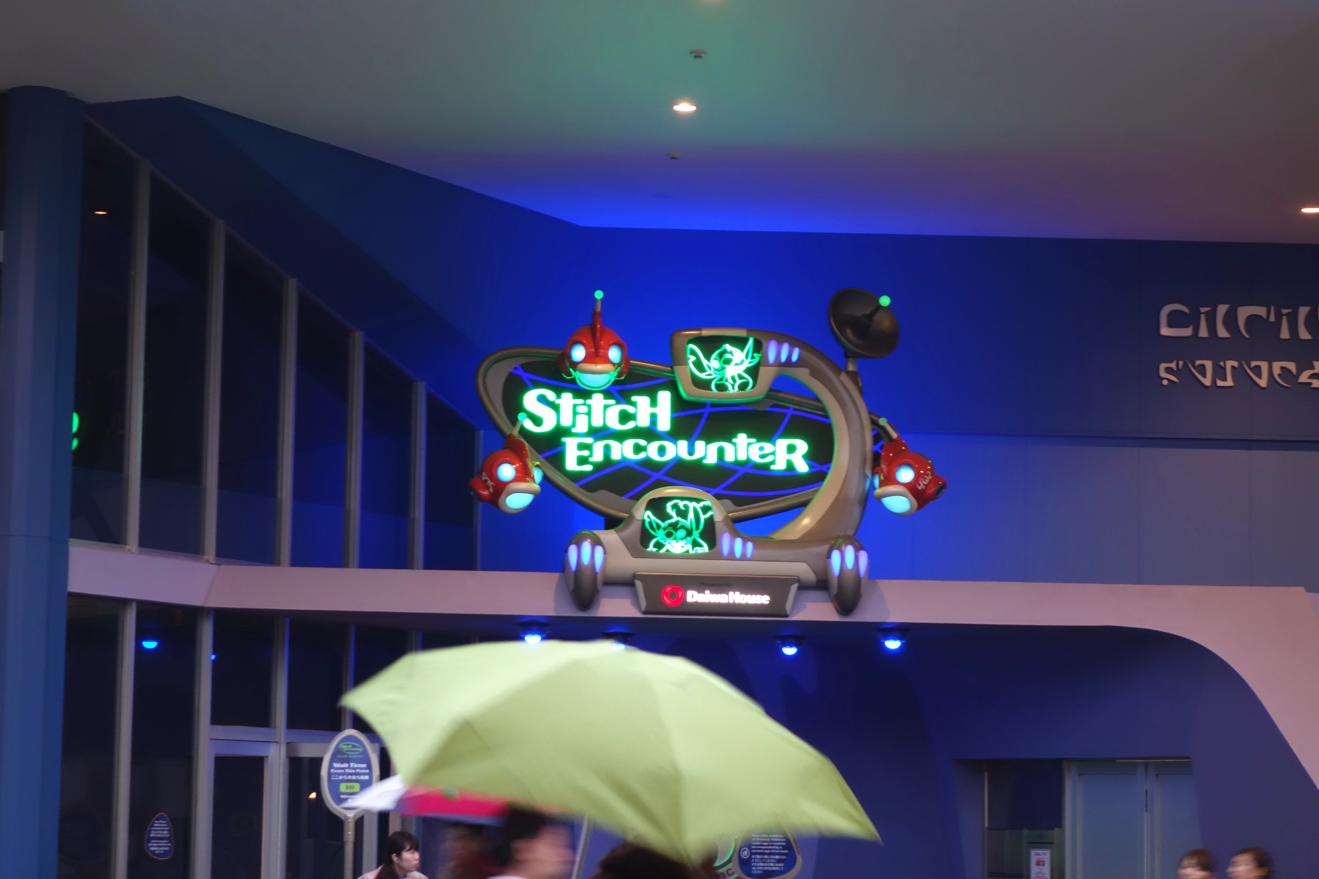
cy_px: 440
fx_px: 3590
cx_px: 660
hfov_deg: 20.8
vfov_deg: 14.0
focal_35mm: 98
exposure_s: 1/13
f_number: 4.9
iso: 800
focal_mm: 36.58
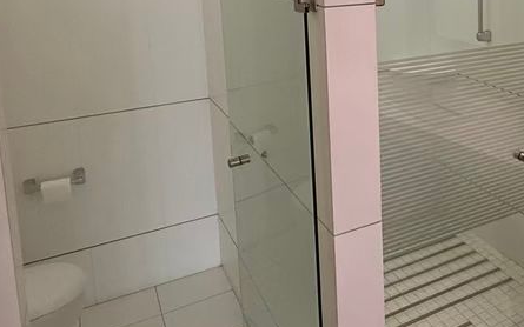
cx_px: 469
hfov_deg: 44.9
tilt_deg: -7.3
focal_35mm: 40
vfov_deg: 30.2
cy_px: 15
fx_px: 571
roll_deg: +0.0
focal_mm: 2.22
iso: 500
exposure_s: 1/60
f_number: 2.2
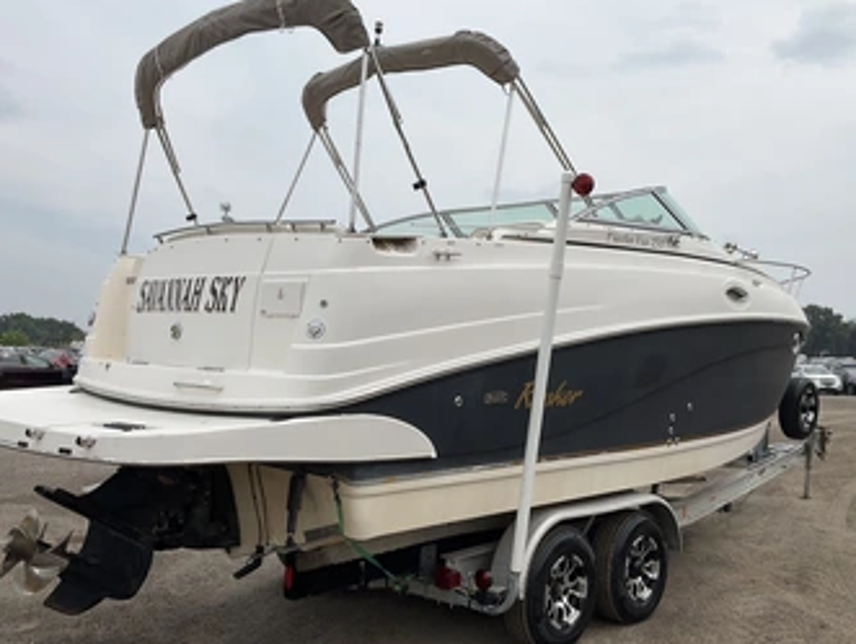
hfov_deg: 52.5
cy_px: 321
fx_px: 866
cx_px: 453
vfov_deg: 40.8
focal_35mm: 35
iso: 25
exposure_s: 1/2959
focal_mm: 3
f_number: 1.8
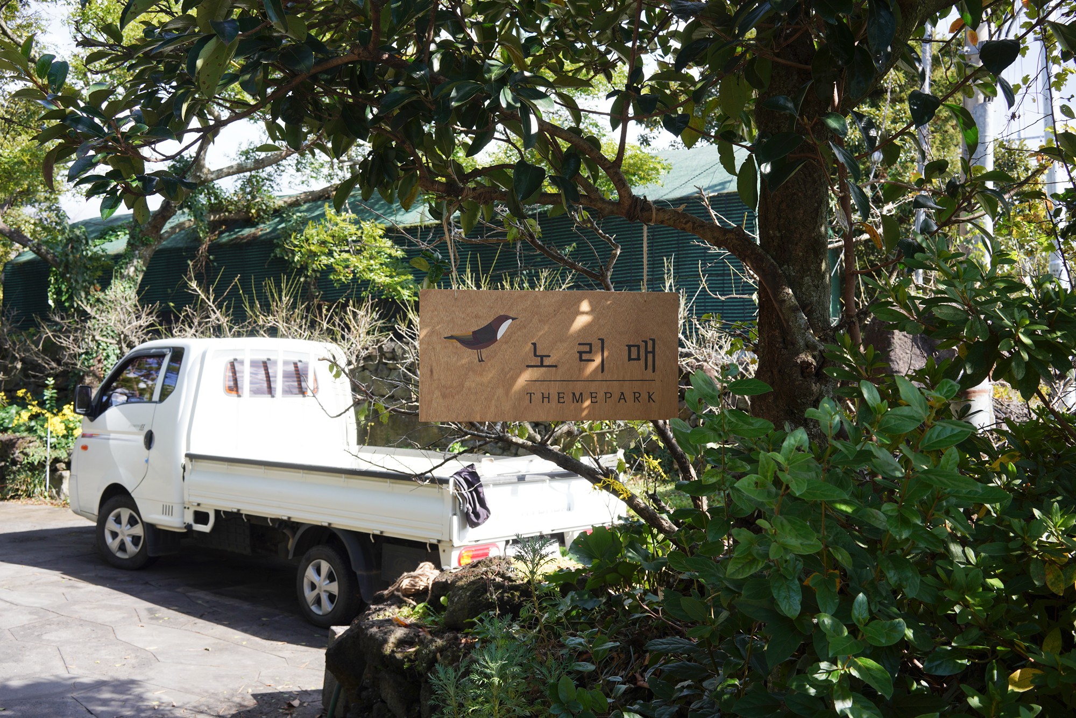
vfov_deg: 37.9
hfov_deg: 54.4
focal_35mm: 35
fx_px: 1046
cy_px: 359
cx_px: 538
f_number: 9
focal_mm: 35
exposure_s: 1/100
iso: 200
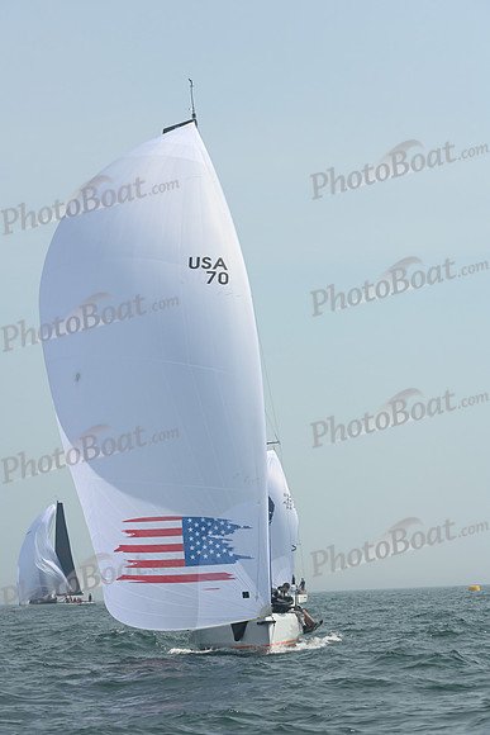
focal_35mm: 98
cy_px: 368
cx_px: 245
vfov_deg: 20.8
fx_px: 1999
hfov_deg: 14.0
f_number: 7.1
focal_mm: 98
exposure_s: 1/1250
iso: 320
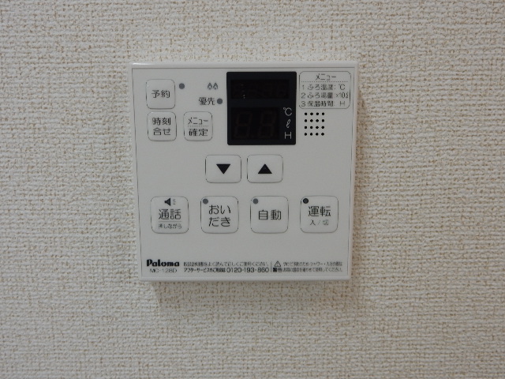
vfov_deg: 46.8
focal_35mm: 30
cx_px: 252
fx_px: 438
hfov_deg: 60.0
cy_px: 190
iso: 125
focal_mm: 5.4
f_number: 4
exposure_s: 1/30
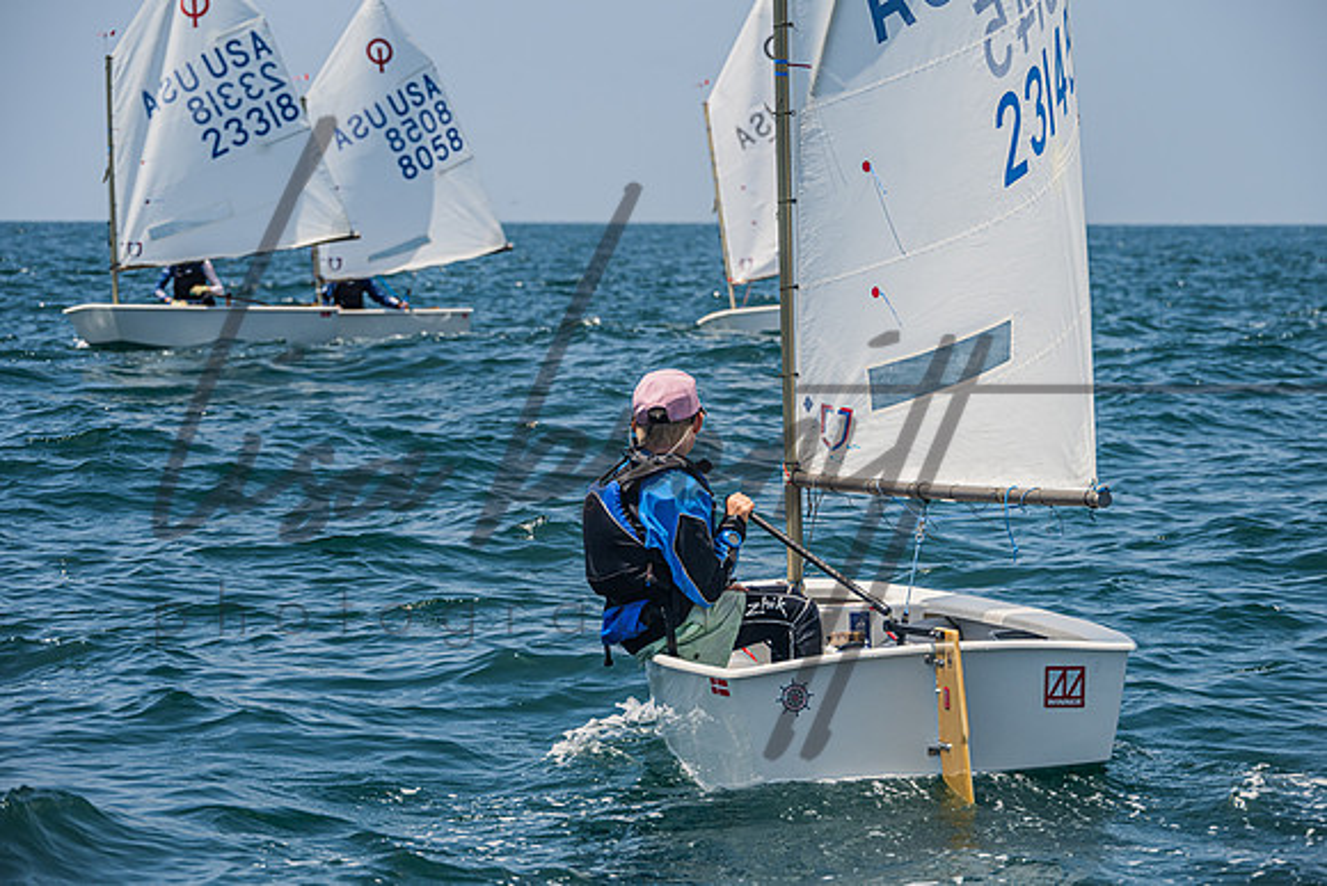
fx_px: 5801
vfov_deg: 8.7
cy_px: 423
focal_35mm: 157
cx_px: 689
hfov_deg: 13.0
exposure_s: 1/1250
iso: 250
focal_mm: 145
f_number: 7.1
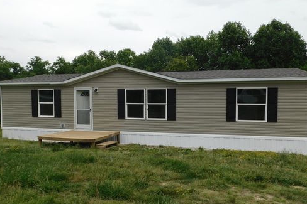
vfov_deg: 41.0
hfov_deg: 58.7
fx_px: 273
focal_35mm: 32
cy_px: 113
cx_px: 150
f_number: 3.2
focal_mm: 5.3
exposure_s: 1/1000
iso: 125
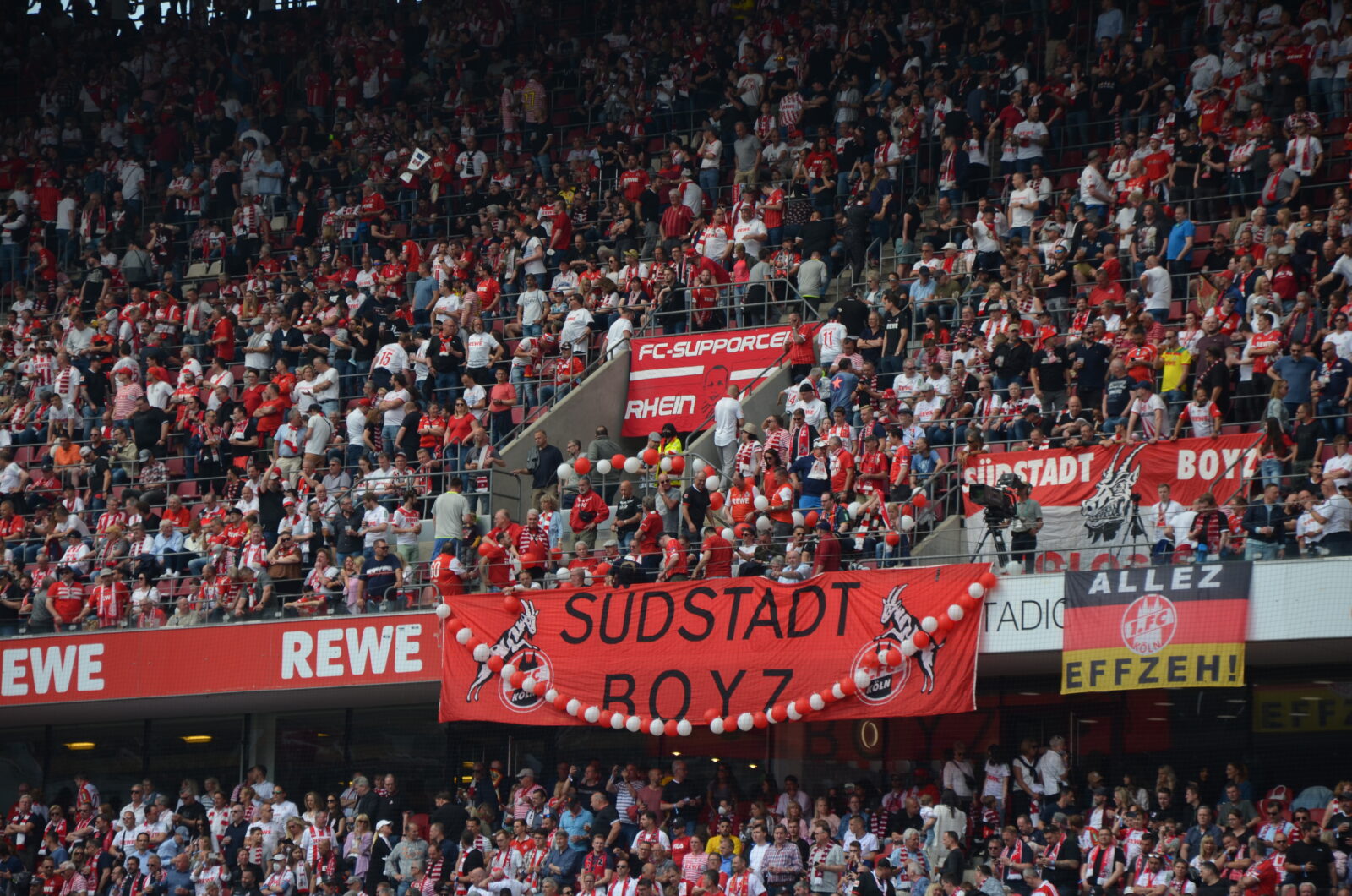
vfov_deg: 8.7
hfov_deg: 13.1
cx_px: 676
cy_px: 448
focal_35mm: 158
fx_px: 5903
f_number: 5.6
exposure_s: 1/500
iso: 200
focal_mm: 105
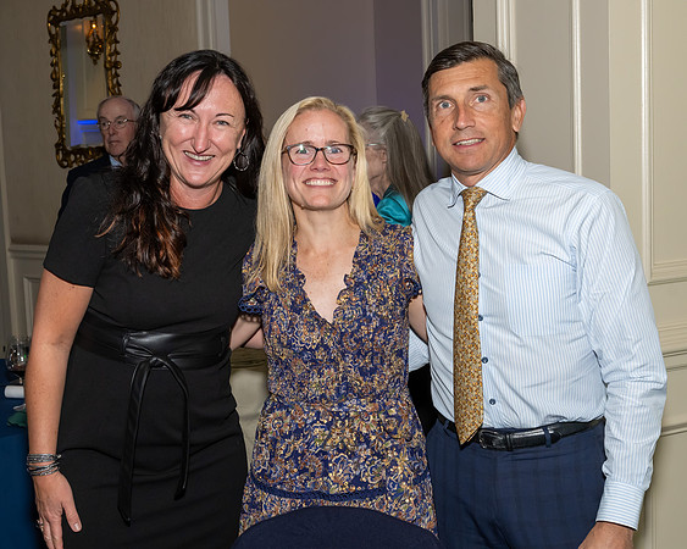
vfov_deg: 28.0
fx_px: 1099
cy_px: 274
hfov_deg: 34.6
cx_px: 293
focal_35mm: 54
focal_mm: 32
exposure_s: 1/250
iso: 1000
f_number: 7.1
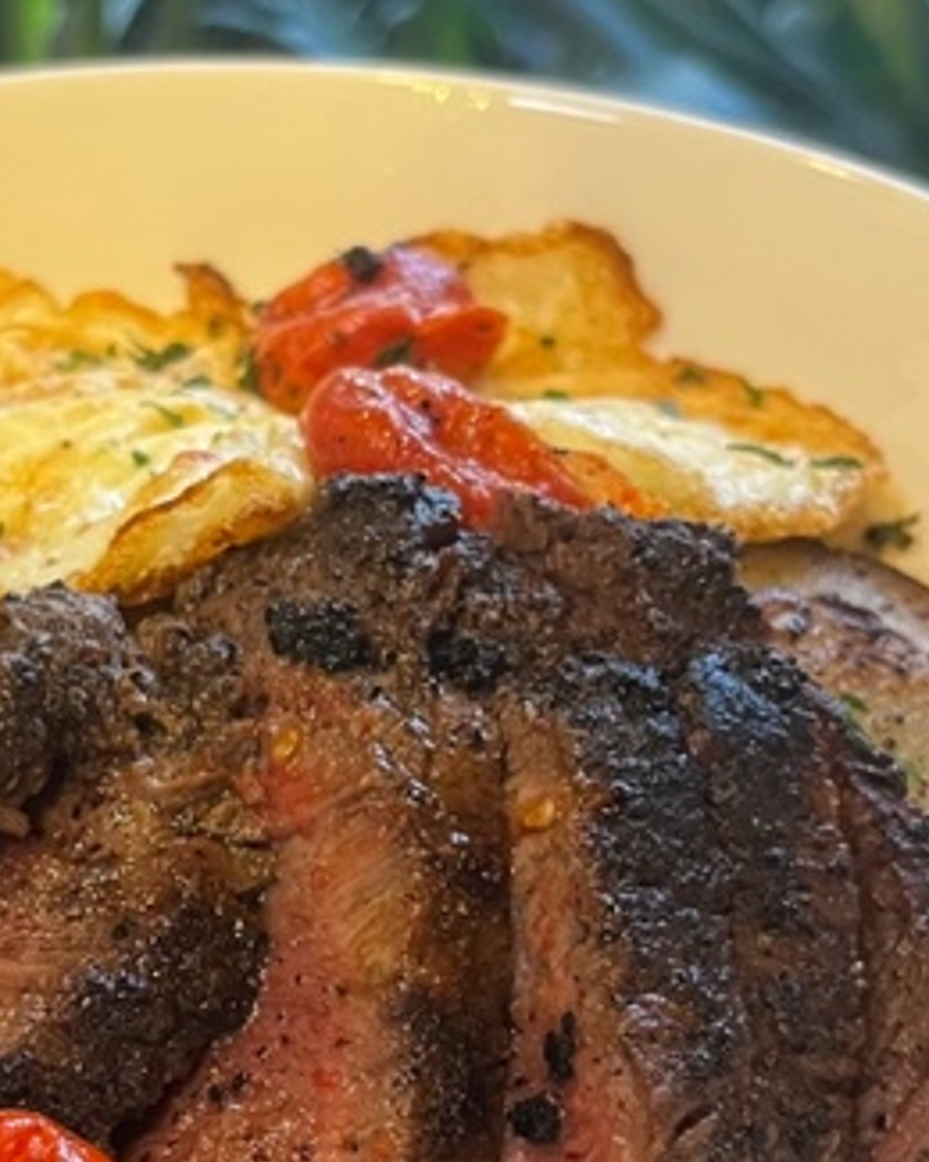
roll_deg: +0.0
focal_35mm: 50
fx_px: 1718
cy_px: 540
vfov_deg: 37.3
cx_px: 297
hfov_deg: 30.0
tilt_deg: -38.8
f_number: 1.6
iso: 250
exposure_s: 1/60
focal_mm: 5.1
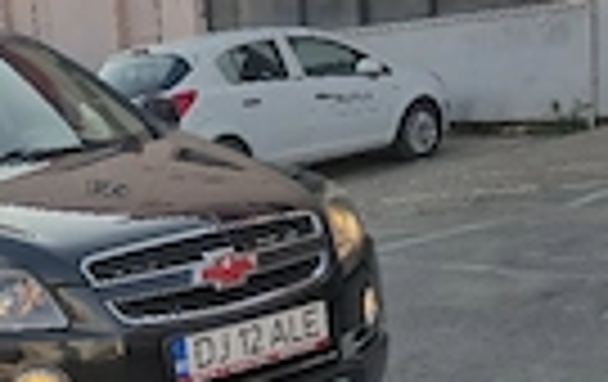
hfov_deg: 27.4
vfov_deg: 18.0
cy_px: 315
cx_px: 54
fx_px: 1196
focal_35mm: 72
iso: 25
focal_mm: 5.4
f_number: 1.8
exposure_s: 1/2000
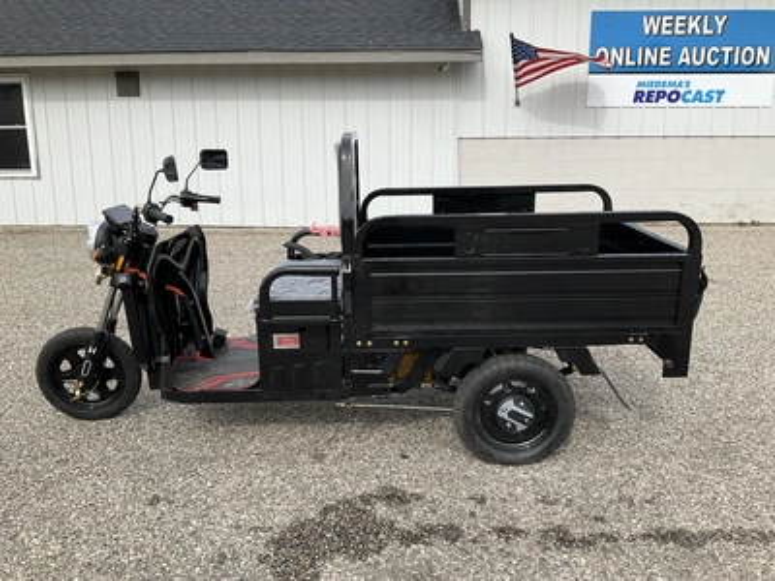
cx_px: 388
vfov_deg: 48.2
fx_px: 649
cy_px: 290
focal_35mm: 29
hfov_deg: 61.7
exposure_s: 1/1221
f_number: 1.8
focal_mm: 3
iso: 25
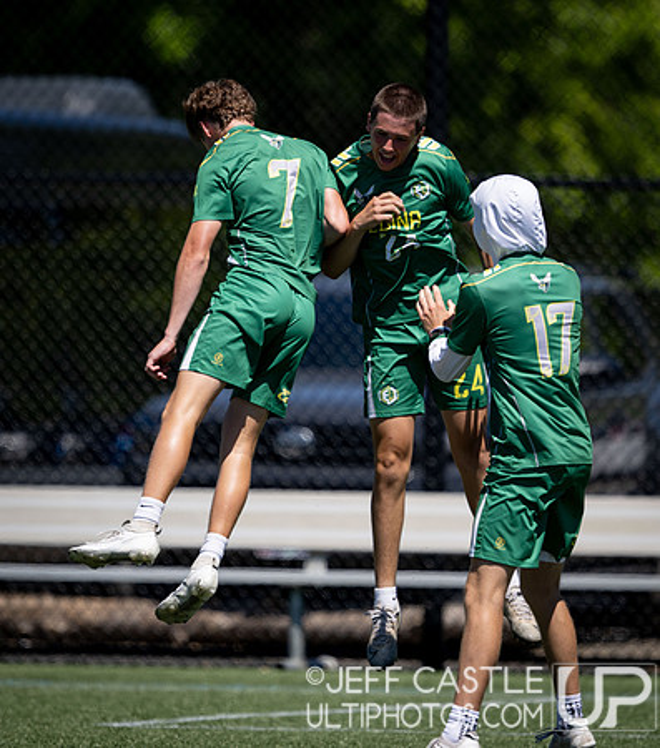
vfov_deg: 3.1
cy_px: 332
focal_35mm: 602
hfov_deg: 2.7
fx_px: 13882
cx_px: 429
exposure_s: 1/2000
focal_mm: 400
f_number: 2.8
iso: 80
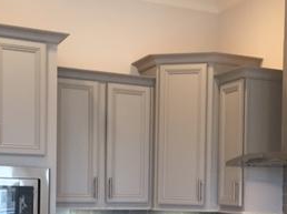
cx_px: 236
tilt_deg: -2.6
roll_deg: -2.1
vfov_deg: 19.9
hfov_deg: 26.5
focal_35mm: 72
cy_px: 204
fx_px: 596
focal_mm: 4.15
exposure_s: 1/40
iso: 32
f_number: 2.2
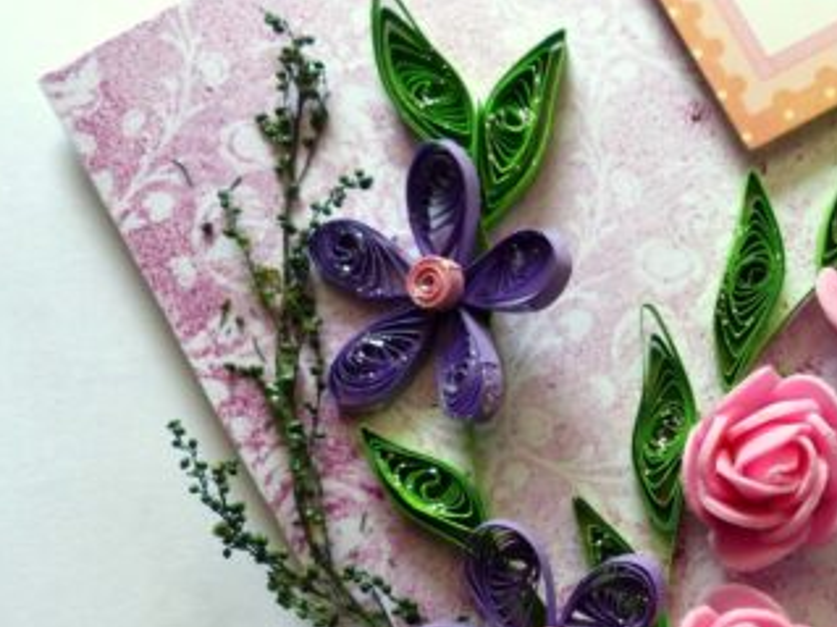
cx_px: 758
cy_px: 420
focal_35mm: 47
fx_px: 1136
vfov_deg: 30.6
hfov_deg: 37.7
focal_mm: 4.5
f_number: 2.8
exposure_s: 1/100
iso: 100
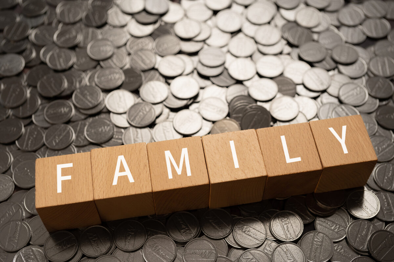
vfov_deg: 27.0
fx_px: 547
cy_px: 131
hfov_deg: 39.6
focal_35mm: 50
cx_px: 197
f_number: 4.5
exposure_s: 1/125
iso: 100
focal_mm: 50
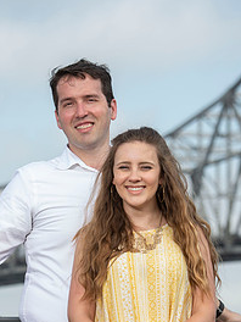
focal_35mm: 232
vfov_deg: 8.5
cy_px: 223
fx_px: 2154
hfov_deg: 6.4
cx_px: 118
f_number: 5.6
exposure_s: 1/250
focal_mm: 110
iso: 50
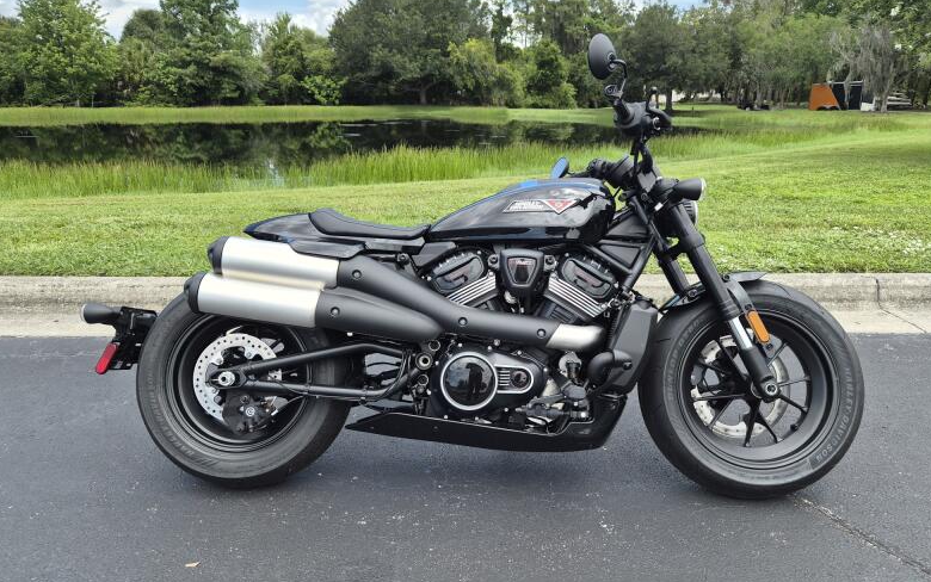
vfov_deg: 49.3
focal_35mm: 25
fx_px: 635
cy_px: 315
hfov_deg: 72.5
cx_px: 469
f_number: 1.8
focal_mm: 5.4
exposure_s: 1/2560
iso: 80
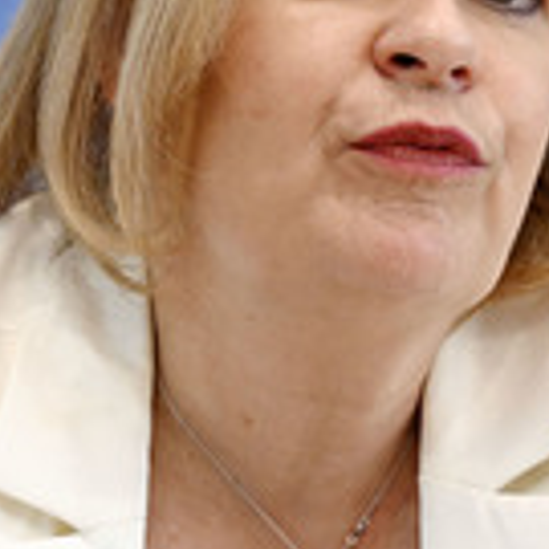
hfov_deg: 3.4
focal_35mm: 523
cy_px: 183
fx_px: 9384
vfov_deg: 3.4
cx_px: 348
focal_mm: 185
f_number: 5.6
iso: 3200
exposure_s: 1/800
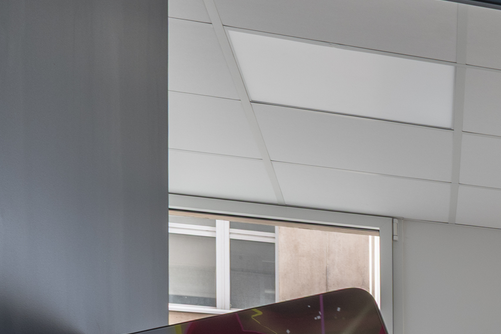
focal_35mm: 86
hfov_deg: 17.3
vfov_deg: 13.8
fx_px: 1197
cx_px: 995
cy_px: 641
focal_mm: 20
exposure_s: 1/6
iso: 80
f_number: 11
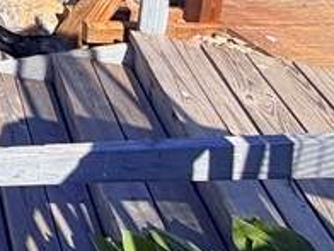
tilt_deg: -5.6
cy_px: -302
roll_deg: +2.1
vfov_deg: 14.9
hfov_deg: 16.3
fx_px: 704
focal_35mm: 73
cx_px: -414
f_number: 2.2
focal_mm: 2.22
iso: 20
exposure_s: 1/1001
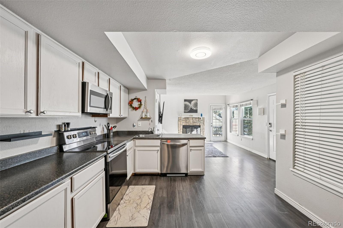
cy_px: 114
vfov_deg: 81.2
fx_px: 133
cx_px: 172
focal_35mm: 14
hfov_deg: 104.3
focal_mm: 14
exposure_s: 1/6
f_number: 11
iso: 400
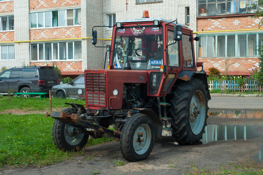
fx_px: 351
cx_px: 132
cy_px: 88
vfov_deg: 28.1
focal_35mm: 48
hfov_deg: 41.1
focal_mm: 32
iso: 640
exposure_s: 1/1000
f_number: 8
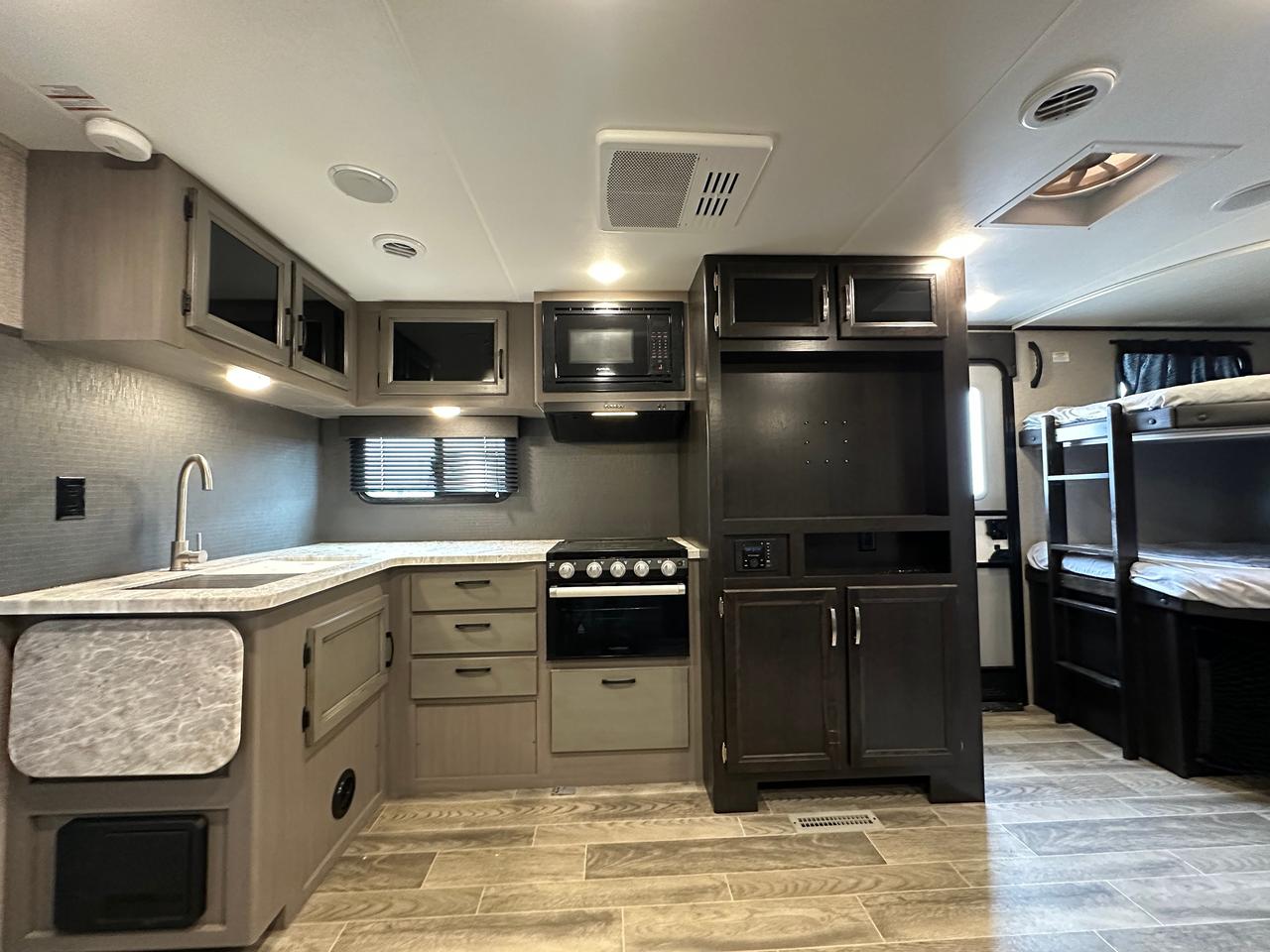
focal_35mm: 14
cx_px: 635
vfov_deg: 85.7
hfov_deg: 102.1
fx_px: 514
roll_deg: +2.4
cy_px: 476
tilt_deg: +2.1
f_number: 2.2
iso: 800
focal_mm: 2.22
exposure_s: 1/60
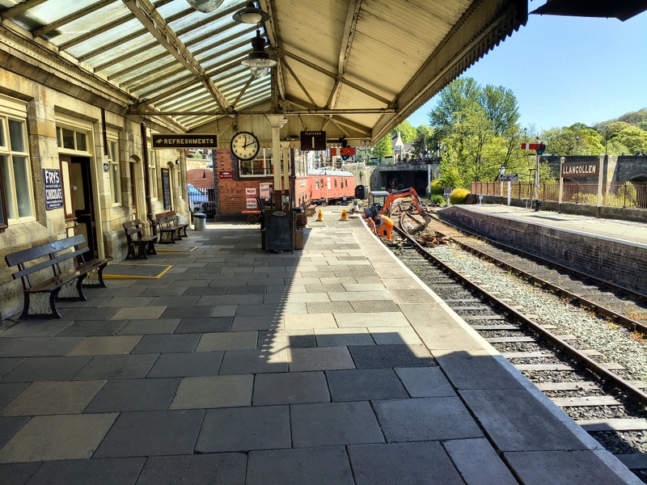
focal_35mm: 26
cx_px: 324
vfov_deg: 53.1
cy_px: 242
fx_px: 486
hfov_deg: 67.3
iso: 102
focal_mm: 4.81
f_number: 1.8
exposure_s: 1/673
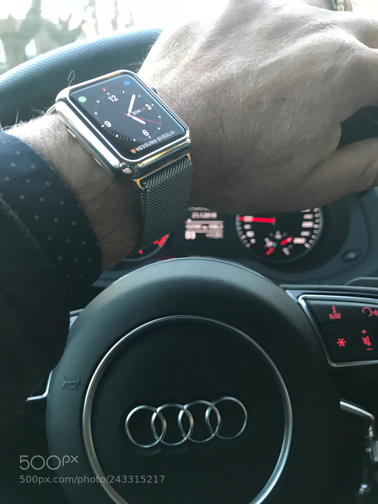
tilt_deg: -21.7
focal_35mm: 28
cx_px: 189
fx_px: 408
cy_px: 252
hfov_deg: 49.7
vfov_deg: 63.4
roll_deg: +4.1
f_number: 1.8
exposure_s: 1/16
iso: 80
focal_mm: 3.99
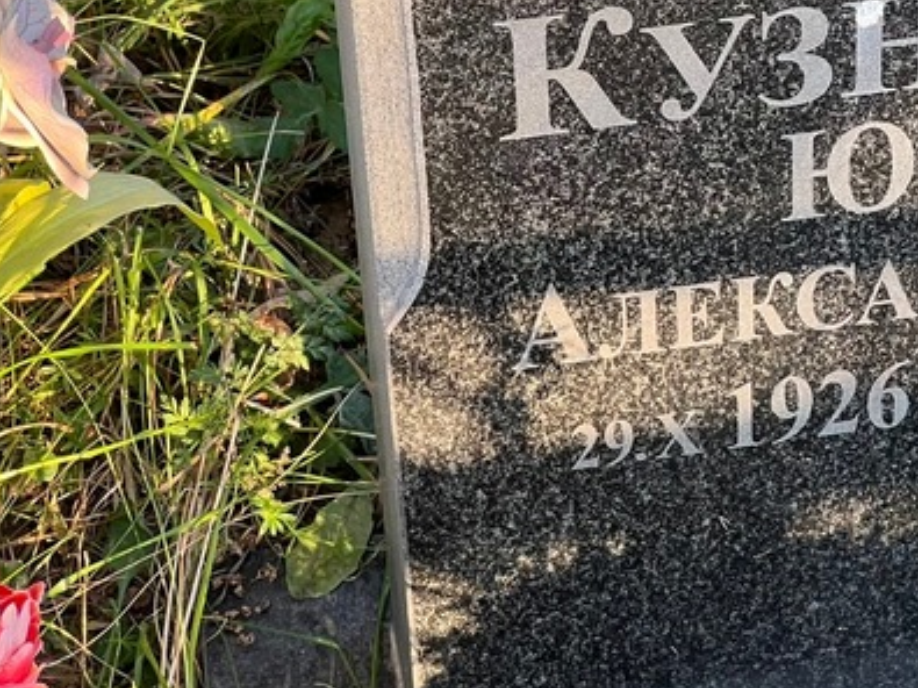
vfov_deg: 9.5
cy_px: 102
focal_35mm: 156
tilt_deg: -38.8
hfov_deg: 12.5
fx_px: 4136
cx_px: 885
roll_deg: -3.3
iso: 125
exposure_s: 1/99
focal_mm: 9
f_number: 2.8
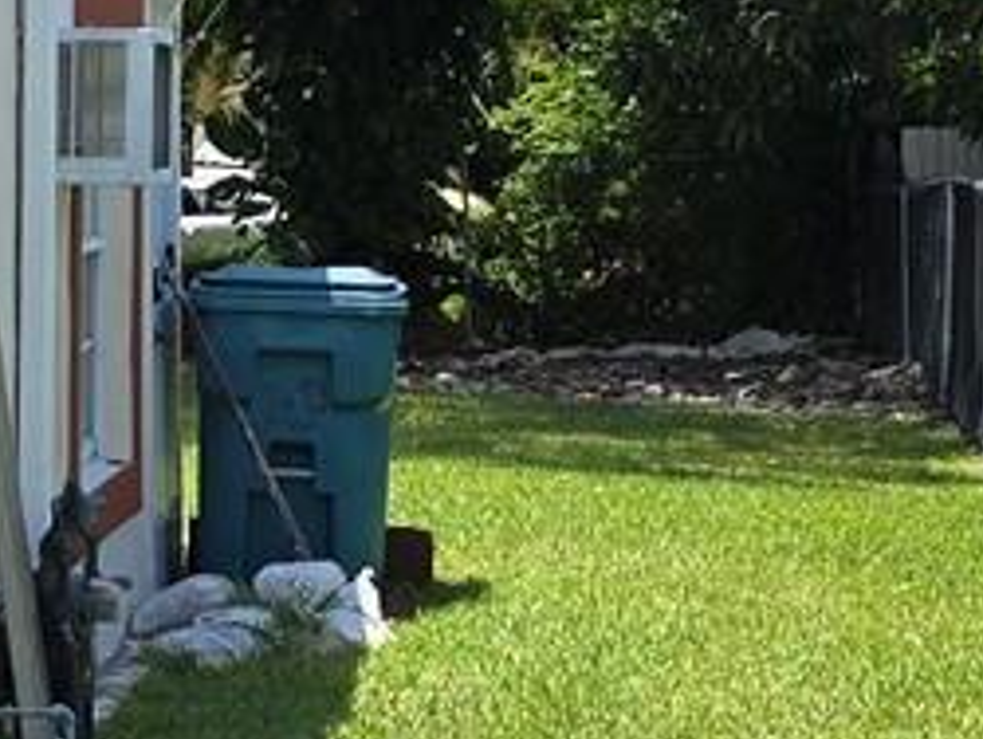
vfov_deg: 10.1
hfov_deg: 13.1
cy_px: 299
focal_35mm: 147
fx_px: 4178
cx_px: -177
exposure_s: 1/556
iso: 12
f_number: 1.7
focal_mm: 6.3
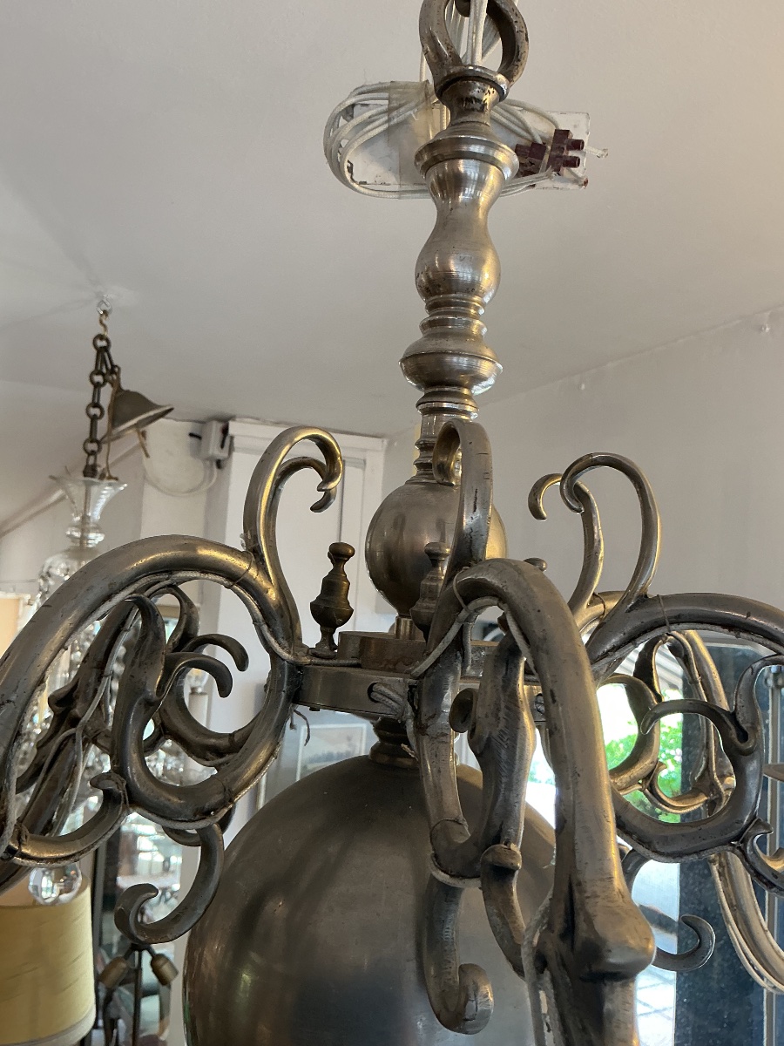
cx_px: 392
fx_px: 876
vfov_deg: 61.7
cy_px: 523
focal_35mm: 29
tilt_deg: +4.7
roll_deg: -3.1
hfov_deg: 48.2
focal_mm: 3
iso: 64
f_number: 1.8
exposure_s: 1/50
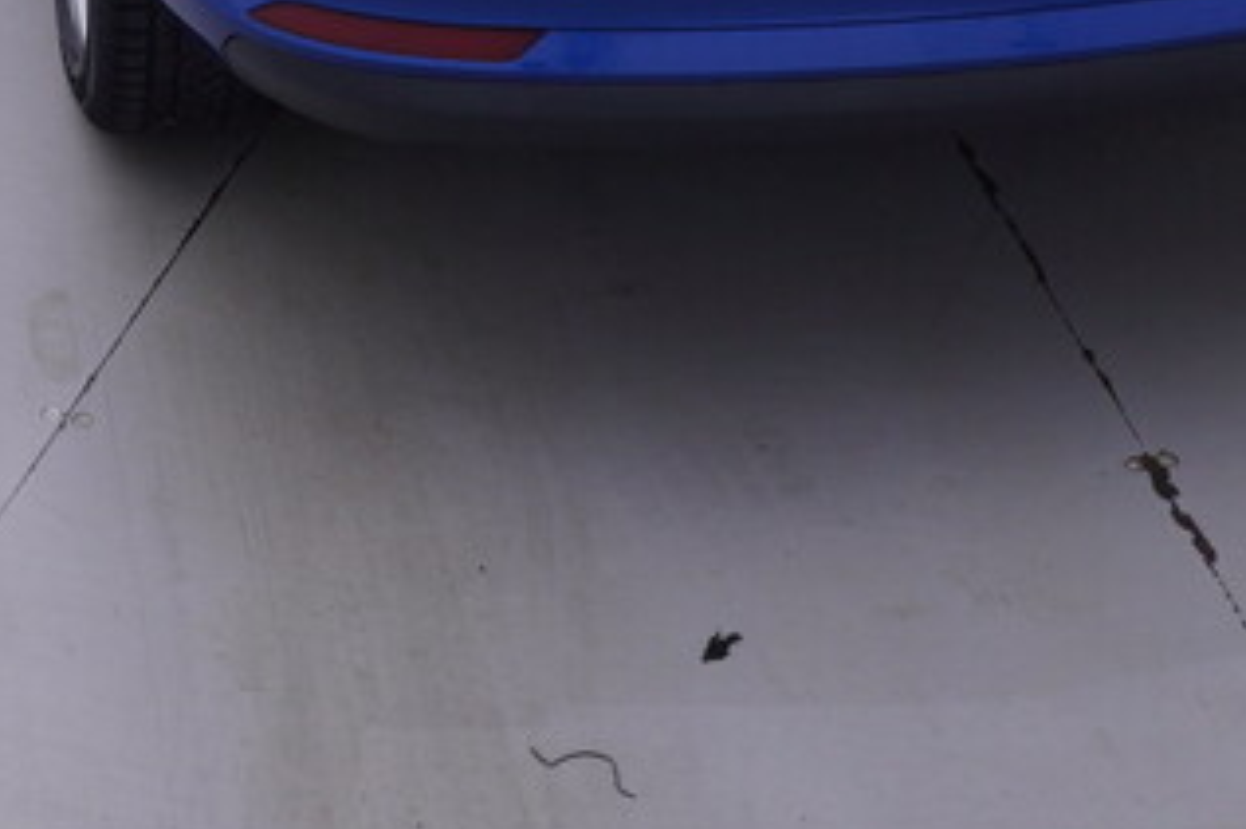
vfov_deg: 12.1
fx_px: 3538
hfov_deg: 19.9
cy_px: -746
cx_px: 397
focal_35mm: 102
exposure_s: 1/80
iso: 200
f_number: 5
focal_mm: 15
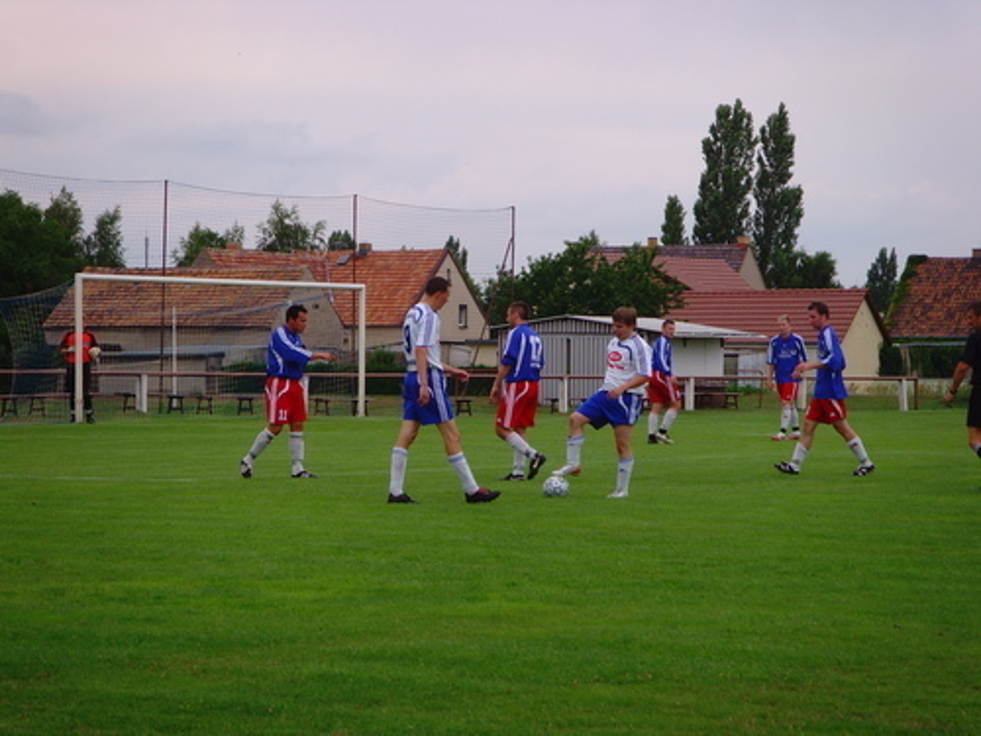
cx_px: 490
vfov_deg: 12.7
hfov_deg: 16.8
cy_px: 368
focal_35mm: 117
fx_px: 3316
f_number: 4.5
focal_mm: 19.8
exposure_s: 1/180
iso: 80
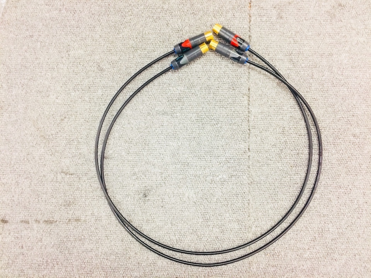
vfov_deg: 48.2
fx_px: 311
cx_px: 186
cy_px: 139
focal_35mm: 29
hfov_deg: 61.7
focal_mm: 4.15
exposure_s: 1/30
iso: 100
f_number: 2.2
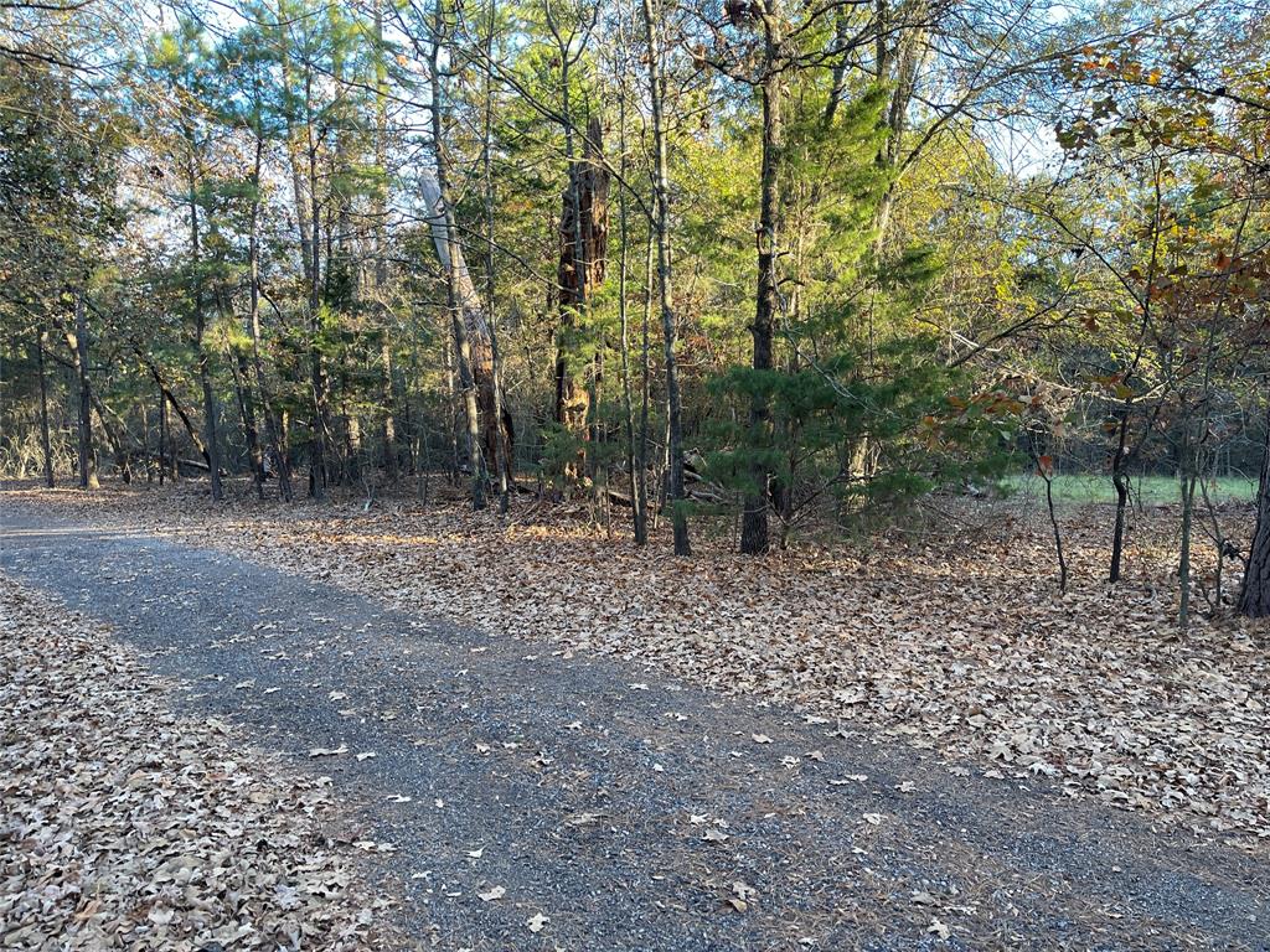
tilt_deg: -7.3
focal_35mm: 26
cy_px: 476
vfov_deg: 53.1
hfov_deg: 67.3
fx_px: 954
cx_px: 635
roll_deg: +0.3
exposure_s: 1/121
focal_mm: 5.1
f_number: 1.6
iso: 64
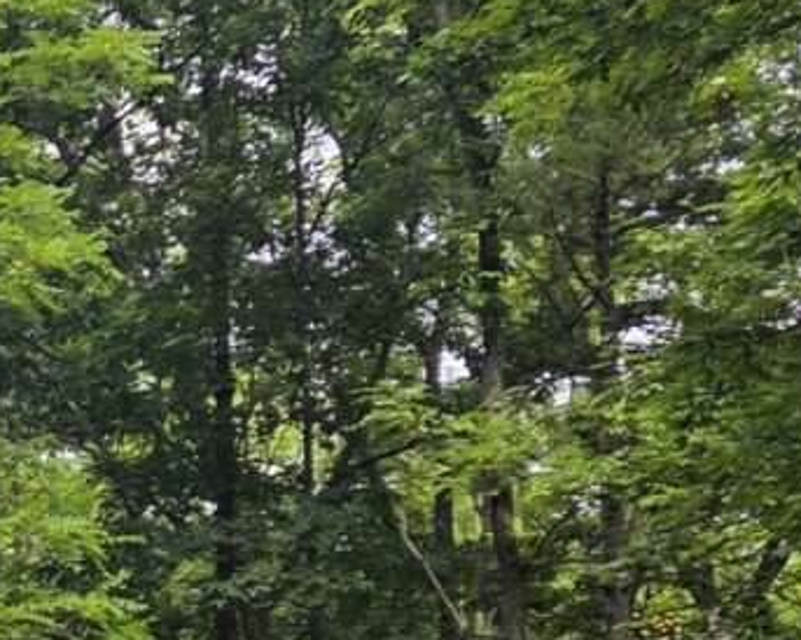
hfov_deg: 12.2
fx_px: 3175
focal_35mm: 134
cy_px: 1056
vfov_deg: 10.9
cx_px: -960
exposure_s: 1/2246
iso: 80
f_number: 1.8
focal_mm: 5.4
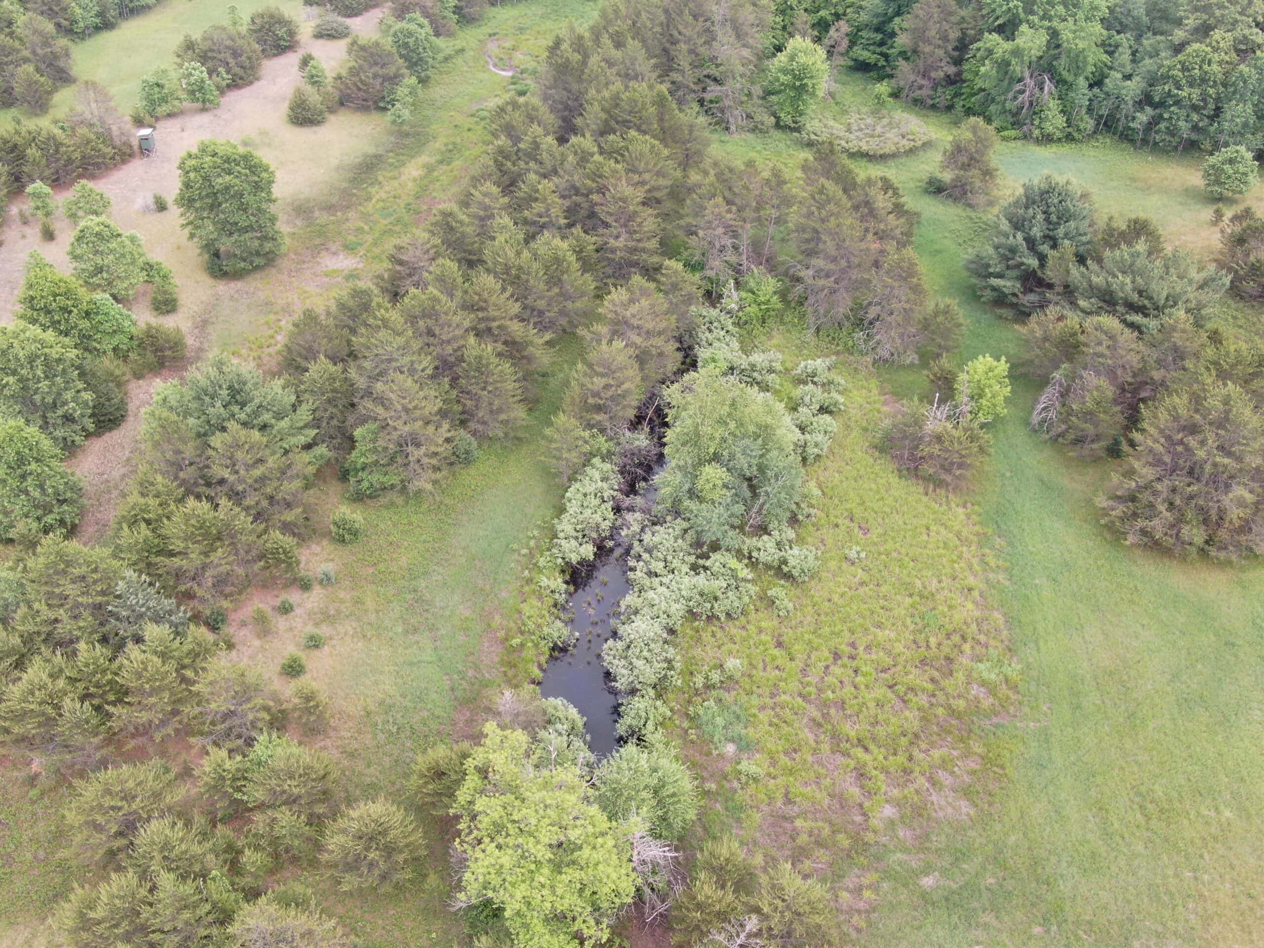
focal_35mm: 33
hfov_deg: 55.4
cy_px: 474
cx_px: 632
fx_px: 1205
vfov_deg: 42.9
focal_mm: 5.69
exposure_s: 1/200
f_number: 3.2
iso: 100
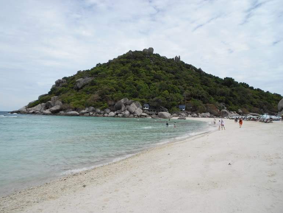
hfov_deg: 65.3
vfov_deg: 51.4
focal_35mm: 27
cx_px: 138
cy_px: 105
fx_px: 221
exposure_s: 1/1250
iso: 80
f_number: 3.2
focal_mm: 4.6
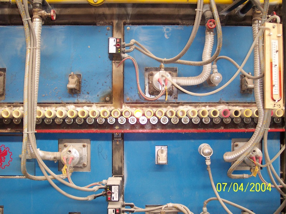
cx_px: 143
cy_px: 107
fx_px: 314
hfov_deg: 49.0
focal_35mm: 38
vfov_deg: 37.7
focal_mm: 8
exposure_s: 1/30
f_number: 2.8
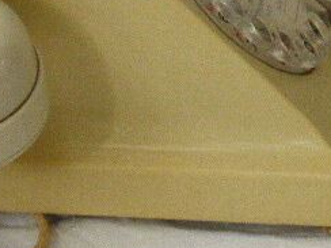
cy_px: 3
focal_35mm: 239
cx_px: 88
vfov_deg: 6.2
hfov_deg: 8.3
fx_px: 2285
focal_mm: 15.1
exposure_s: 1/250
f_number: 5.2
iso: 1250
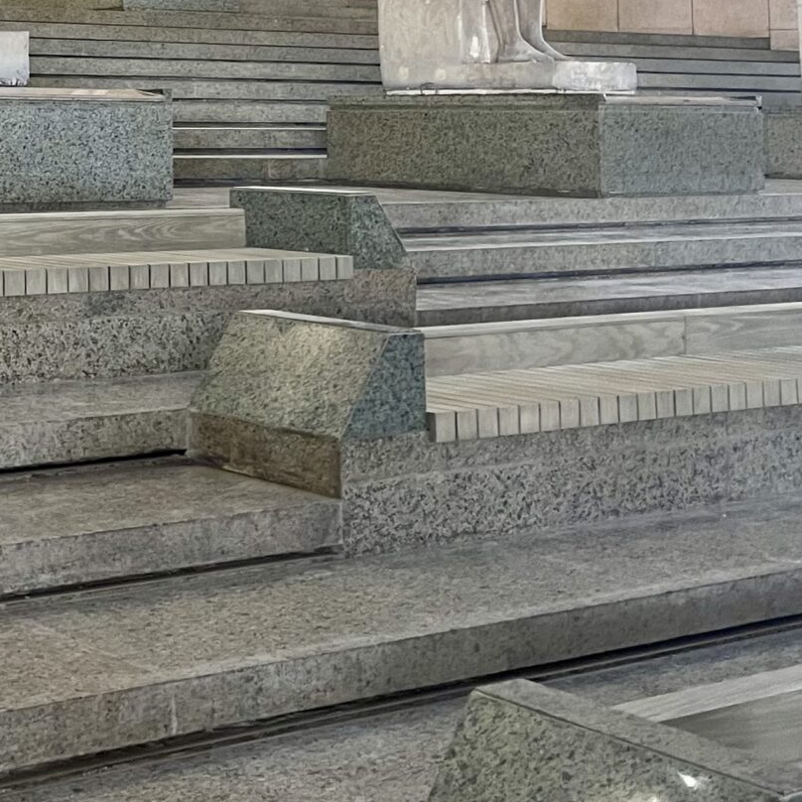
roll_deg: -0.9
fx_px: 1835
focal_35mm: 70
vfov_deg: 23.2
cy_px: -67
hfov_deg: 23.2
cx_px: -78
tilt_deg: +4.5
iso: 200
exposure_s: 1/50
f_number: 1.6
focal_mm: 5.1
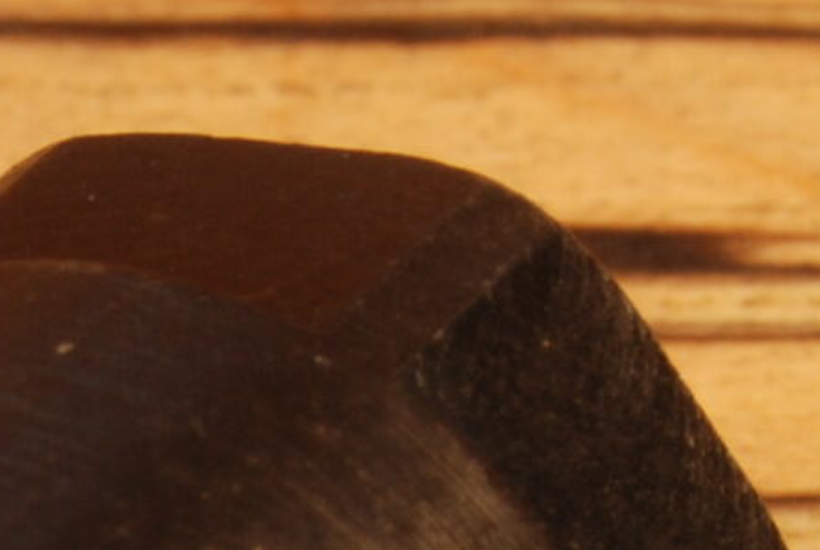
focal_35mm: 477
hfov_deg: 4.3
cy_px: 1050
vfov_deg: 2.9
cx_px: -226
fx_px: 10881
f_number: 20
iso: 200
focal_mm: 55
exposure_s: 1/13
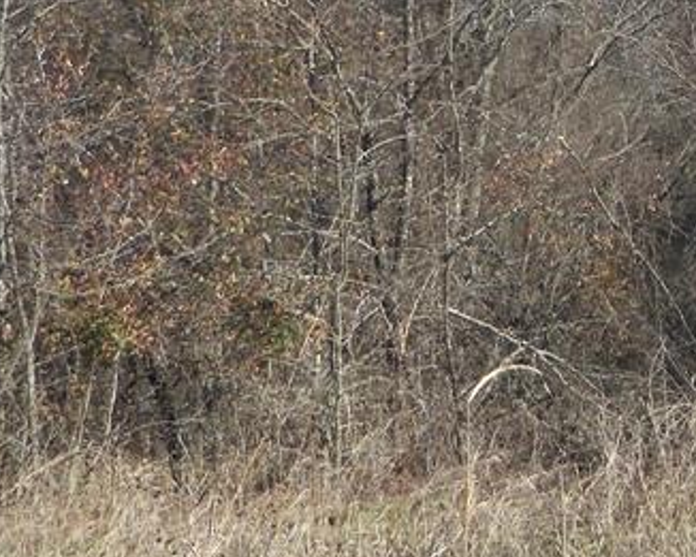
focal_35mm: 190
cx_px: 888
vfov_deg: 8.1
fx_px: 3915
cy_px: -38
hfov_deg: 10.0
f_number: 4.8
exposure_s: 1/320
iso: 64
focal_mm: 10.9
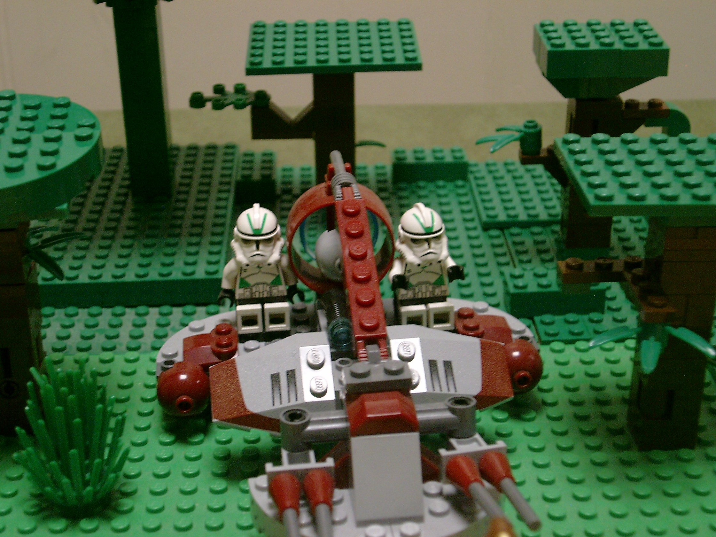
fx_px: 1282
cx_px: 358
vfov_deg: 23.7
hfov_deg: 31.2
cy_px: 268
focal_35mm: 62
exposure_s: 1/25
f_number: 3.4
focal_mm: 12.6
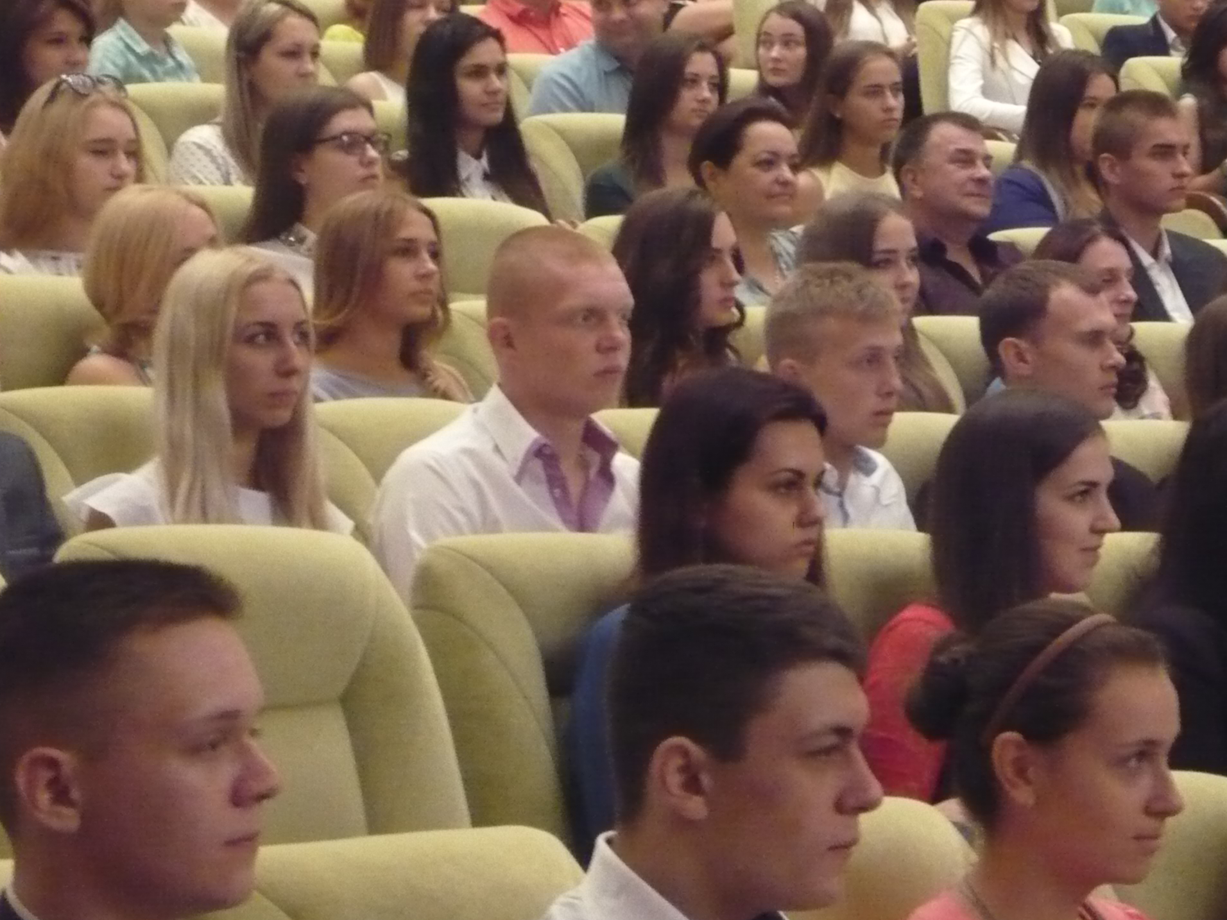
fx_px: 4962
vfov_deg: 10.6
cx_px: 940
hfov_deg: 14.0
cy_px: 282
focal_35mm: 140
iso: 800
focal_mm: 13.6
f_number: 4.4
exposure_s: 1/8
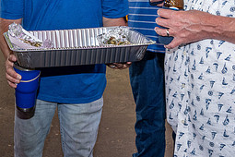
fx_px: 490
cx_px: 61
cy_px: -20
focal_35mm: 75
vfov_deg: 17.5
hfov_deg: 26.7
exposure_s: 1/60
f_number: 6.3
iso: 900
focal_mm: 33
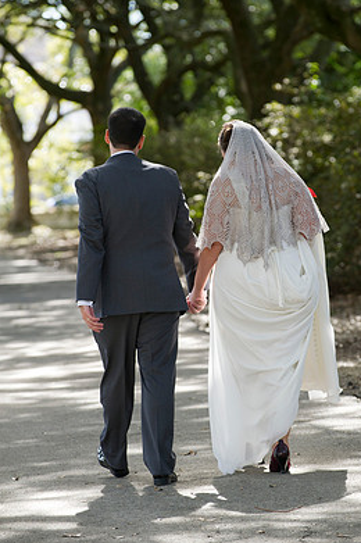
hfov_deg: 6.0
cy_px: 254
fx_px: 3465
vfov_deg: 9.0
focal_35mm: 230
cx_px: 206
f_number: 4
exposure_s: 1/125
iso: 320
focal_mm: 200
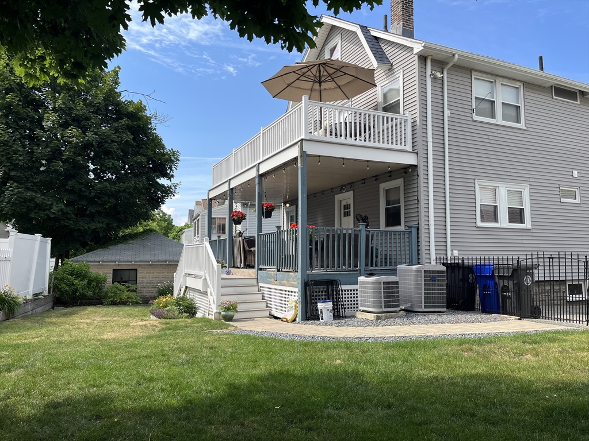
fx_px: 442
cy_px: 220
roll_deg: -0.1
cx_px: 294
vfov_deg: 53.1
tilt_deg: +4.3
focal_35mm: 26
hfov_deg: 67.3
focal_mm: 5.1
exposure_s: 1/1992
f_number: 1.6
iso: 50
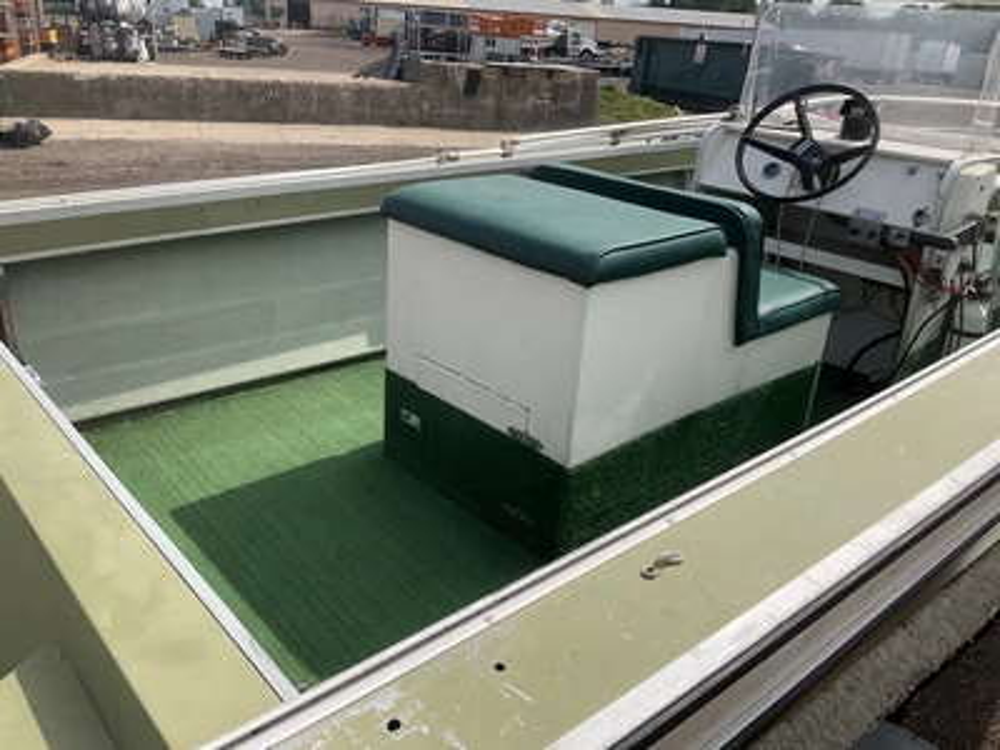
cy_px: 375
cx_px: 500
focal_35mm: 29
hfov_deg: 61.7
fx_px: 838
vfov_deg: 48.2
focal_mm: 3
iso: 25
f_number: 1.8
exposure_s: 1/2058
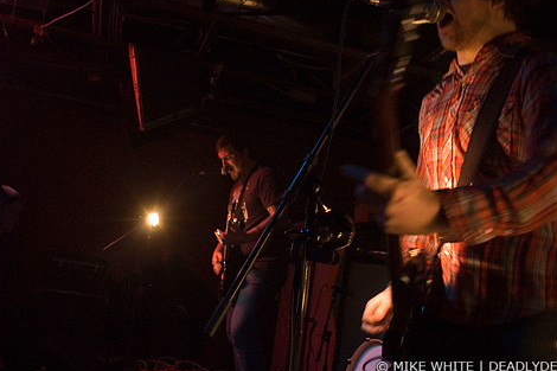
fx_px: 572
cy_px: 148
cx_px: 296
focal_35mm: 37
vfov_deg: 35.8
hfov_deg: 51.9
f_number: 2.8
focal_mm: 20
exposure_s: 1/40
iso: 1600
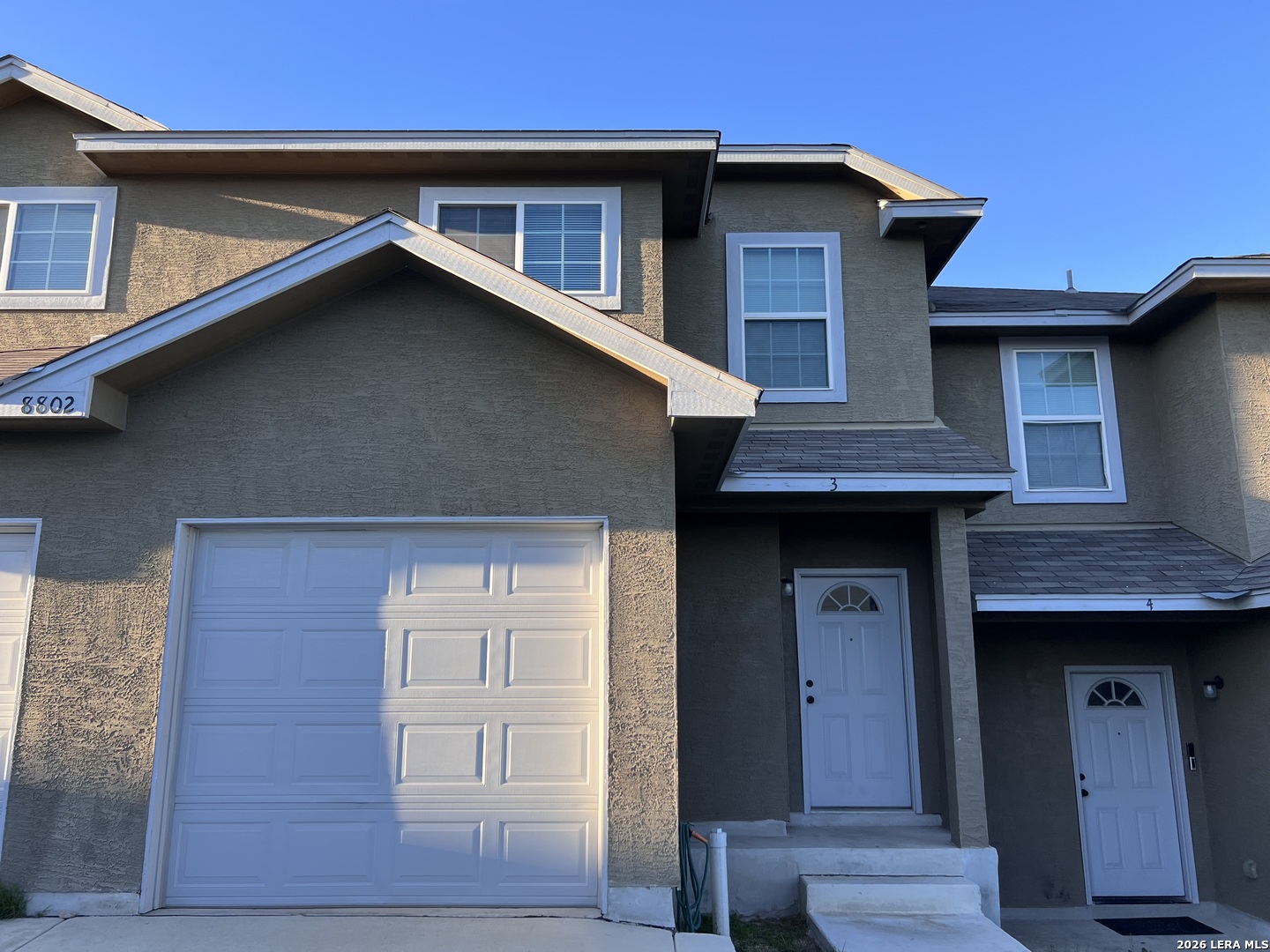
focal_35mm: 26
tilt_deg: +12.8
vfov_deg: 53.1
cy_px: 476
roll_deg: +0.0
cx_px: 635
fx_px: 954
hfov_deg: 67.3
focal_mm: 5.7
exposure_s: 1/646
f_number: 1.5
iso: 50
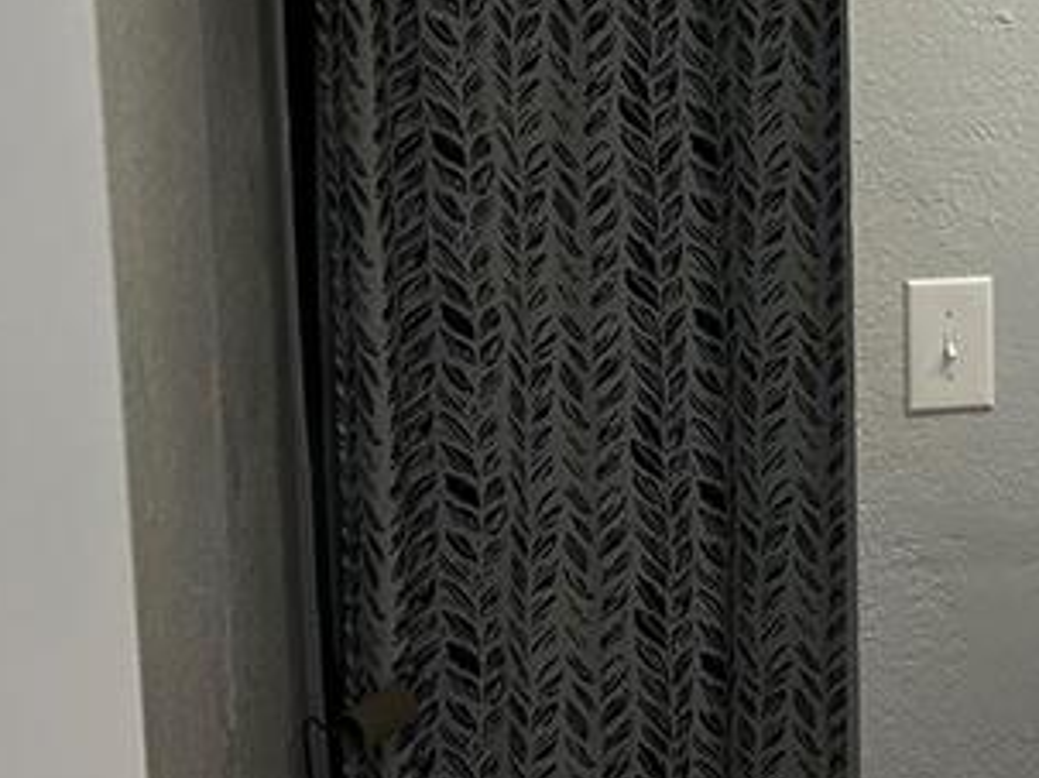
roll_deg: -0.5
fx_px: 2640
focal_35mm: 88
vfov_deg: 16.6
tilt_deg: -8.7
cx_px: 1132
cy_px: 144
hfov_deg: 21.2
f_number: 1.5
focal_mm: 5.7
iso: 125
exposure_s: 1/60
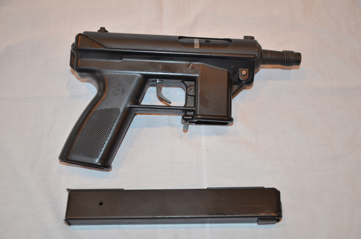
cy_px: 120
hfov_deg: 43.7
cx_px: 180
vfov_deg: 29.7
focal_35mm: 45
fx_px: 450
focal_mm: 30
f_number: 4.2
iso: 800
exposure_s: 1/60
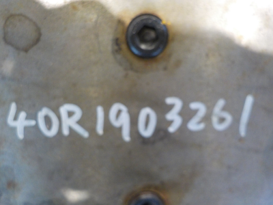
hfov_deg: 60.0
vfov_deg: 46.8
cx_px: 136
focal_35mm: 30
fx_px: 237
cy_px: 102
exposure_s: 1/25
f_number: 3.3
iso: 400
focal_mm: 4.1
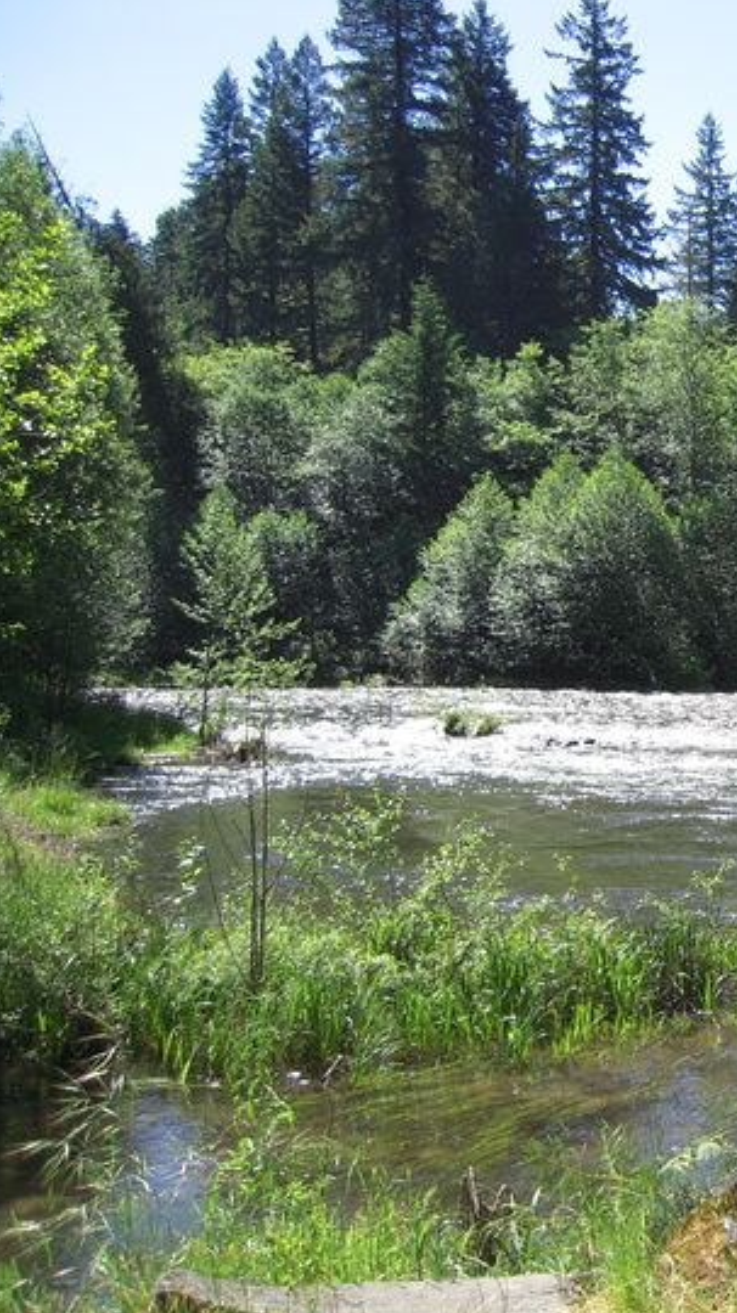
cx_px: 867
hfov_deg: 26.1
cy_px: 656
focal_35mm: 41
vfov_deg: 49.4
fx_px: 1427
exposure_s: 1/160
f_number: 5.4
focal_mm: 5
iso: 100
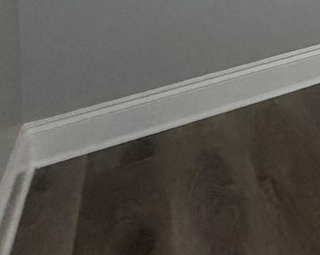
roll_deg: +2.4
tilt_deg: -0.1
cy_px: -238
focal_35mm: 69
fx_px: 653
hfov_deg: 14.5
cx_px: 800
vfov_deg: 17.0
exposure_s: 1/120
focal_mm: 2.22
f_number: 2.2
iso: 320
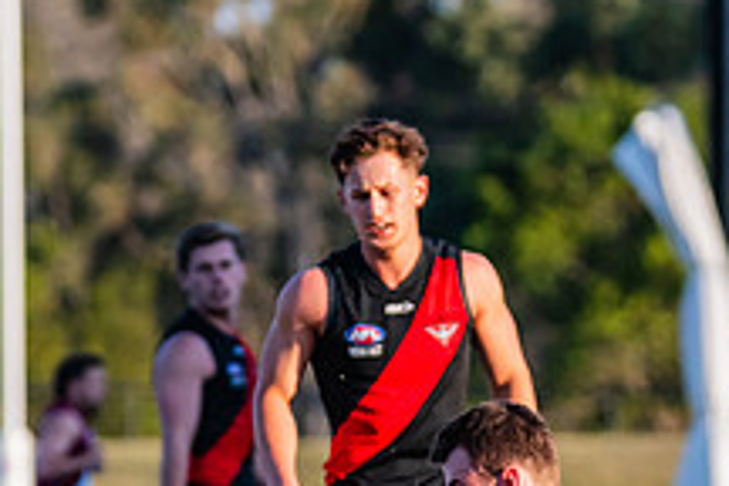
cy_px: 630
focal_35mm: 678
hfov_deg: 3.0
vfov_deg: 2.0
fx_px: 13728
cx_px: 372
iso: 800
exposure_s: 1/1600
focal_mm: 220
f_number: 5.6
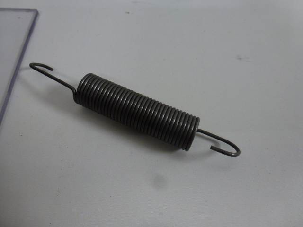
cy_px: 114
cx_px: 152
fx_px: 210
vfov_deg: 56.8
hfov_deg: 71.6
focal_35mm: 24
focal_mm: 4.3
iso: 200
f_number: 3.3
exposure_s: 1/60
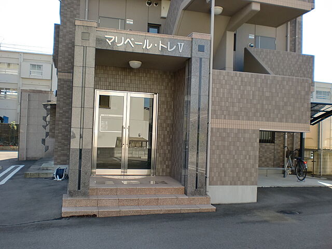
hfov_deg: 52.6
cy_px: 124
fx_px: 336
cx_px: 166
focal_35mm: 35
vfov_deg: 40.7
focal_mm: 6.3
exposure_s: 1/400
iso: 64
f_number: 3.1
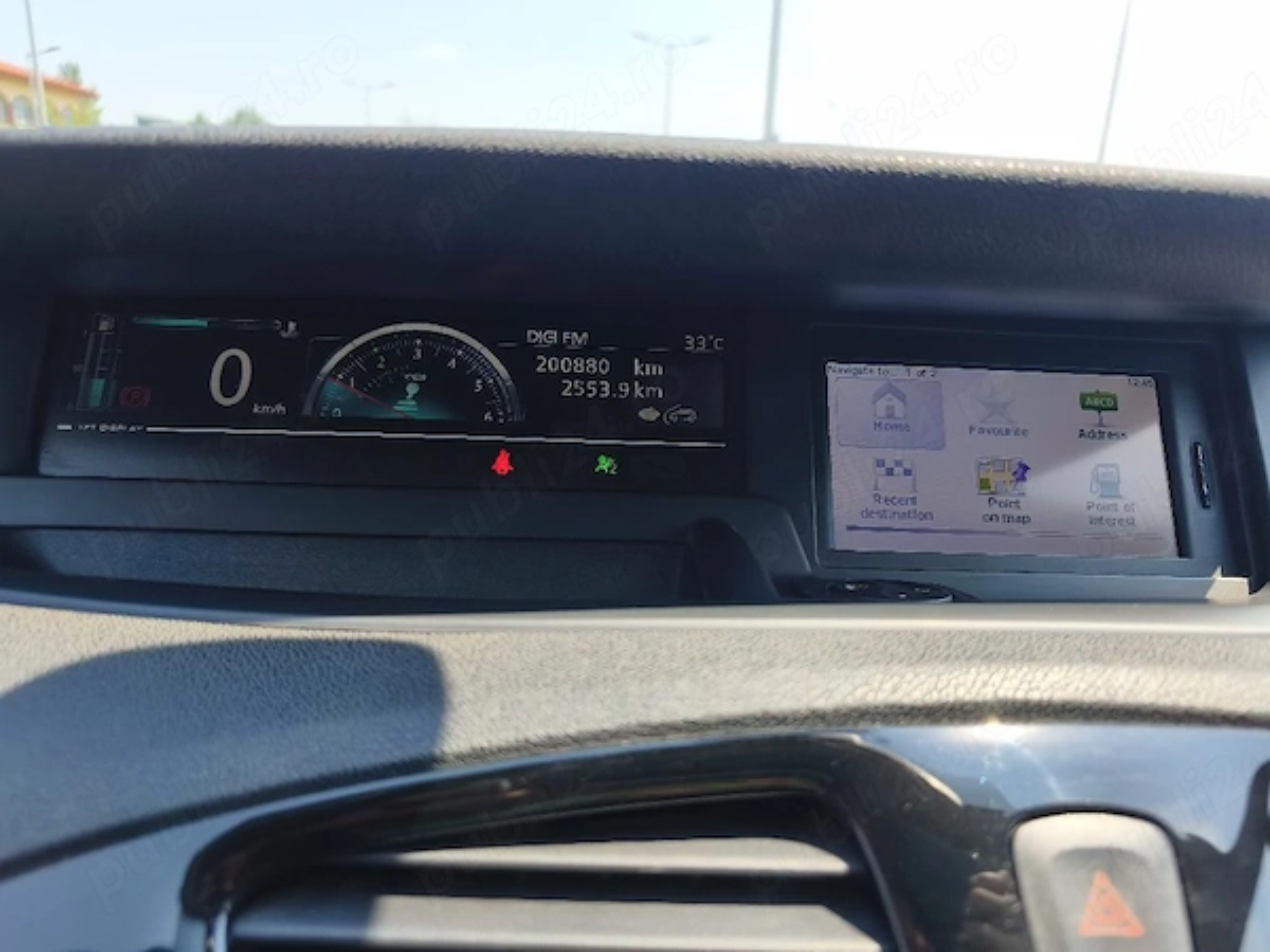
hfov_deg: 73.9
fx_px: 844
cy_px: 476
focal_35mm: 23
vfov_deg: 58.9
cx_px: 635
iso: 50
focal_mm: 6.06
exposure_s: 1/227
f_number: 1.7
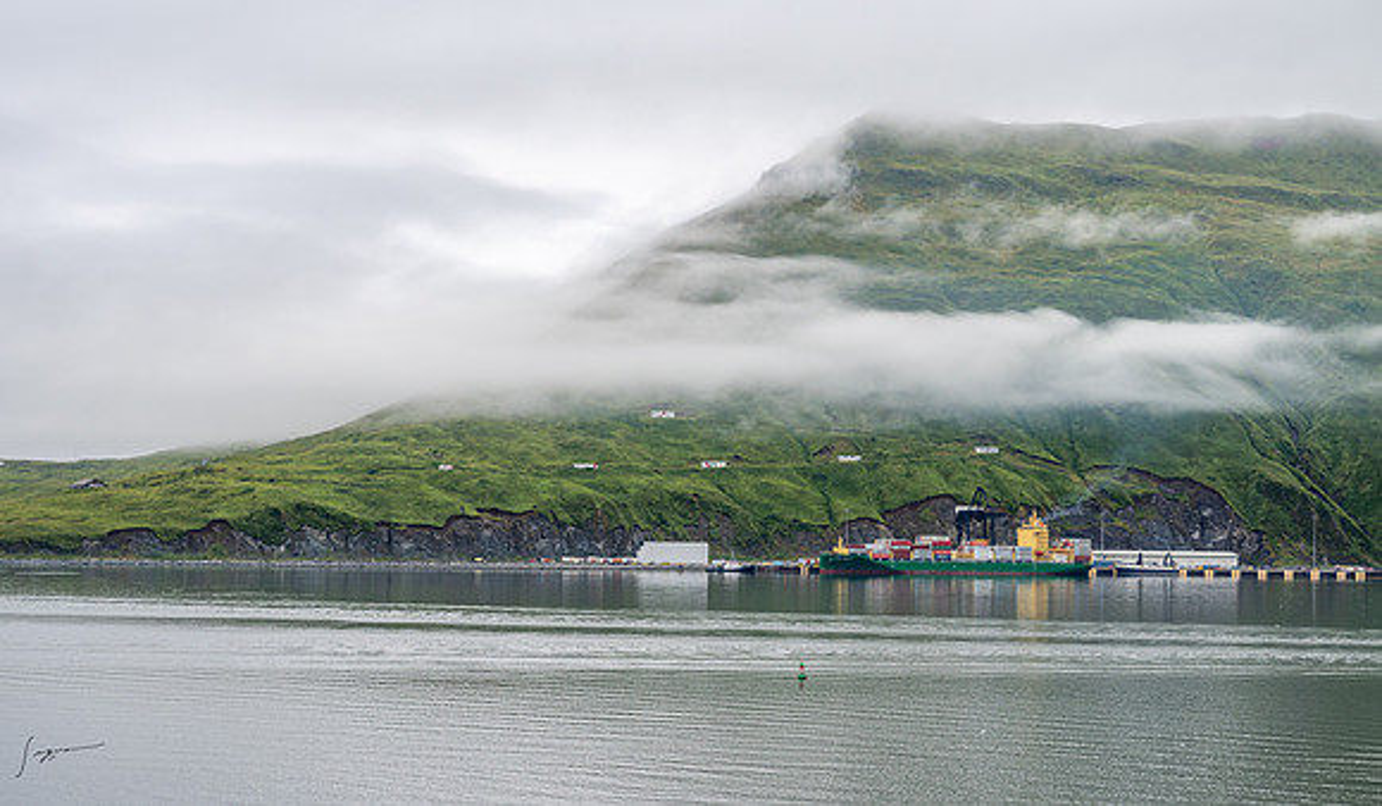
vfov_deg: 16.6
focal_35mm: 75
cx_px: 691
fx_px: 2769
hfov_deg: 28.0
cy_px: 387
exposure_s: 1/125
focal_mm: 70
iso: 160
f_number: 8
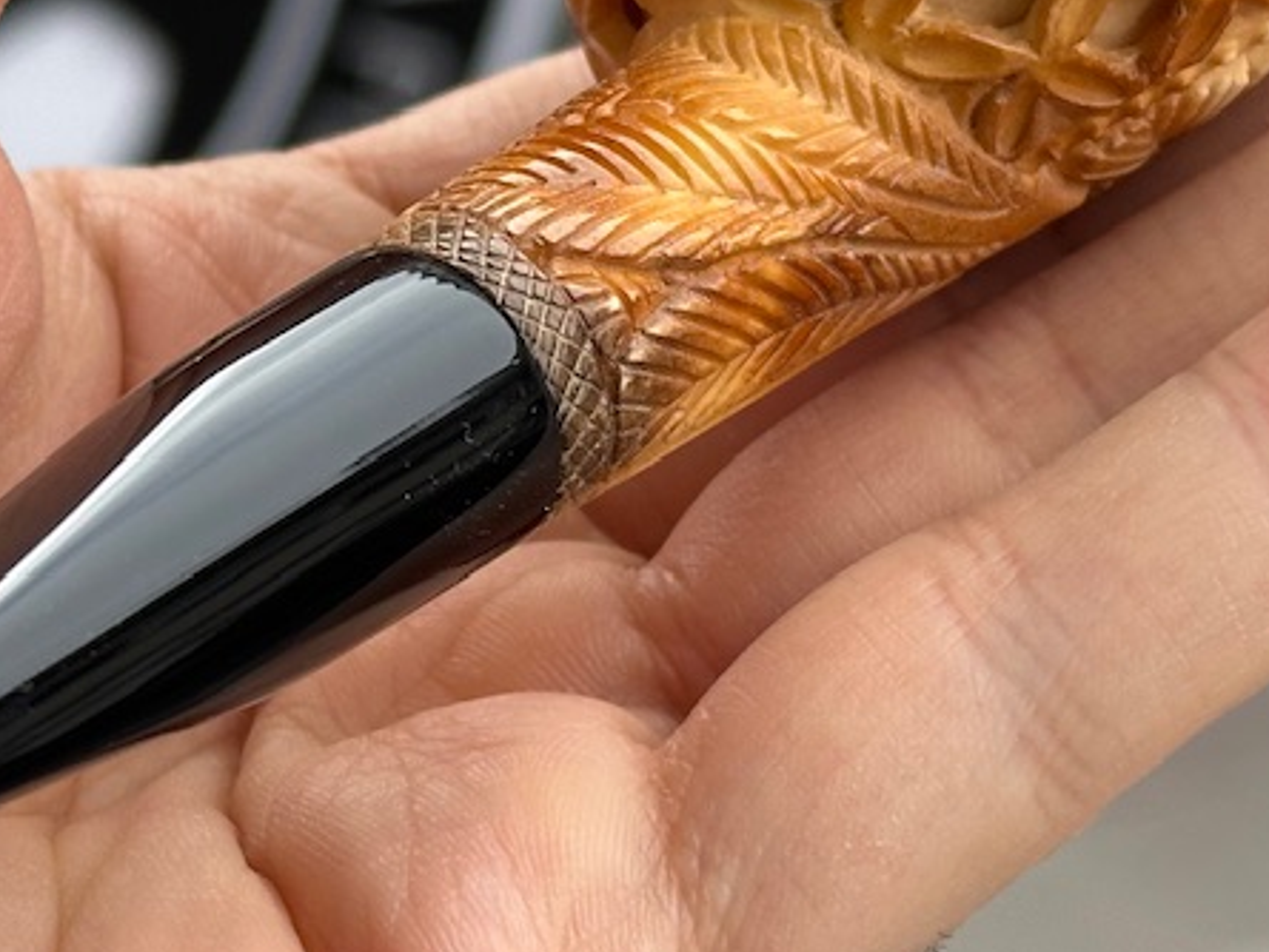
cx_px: 354
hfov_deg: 14.3
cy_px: 217
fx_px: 5060
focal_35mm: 138
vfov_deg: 10.7
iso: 64
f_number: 1.78
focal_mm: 6.86
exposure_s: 1/496
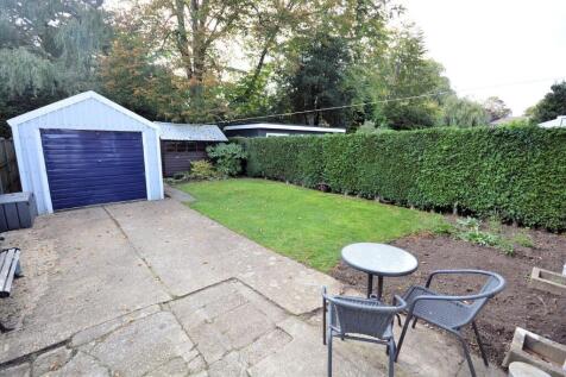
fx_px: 236
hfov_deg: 100.4
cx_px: 283
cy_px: 188
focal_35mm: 15
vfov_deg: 77.3
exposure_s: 1/125
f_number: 8
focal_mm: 10
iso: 400
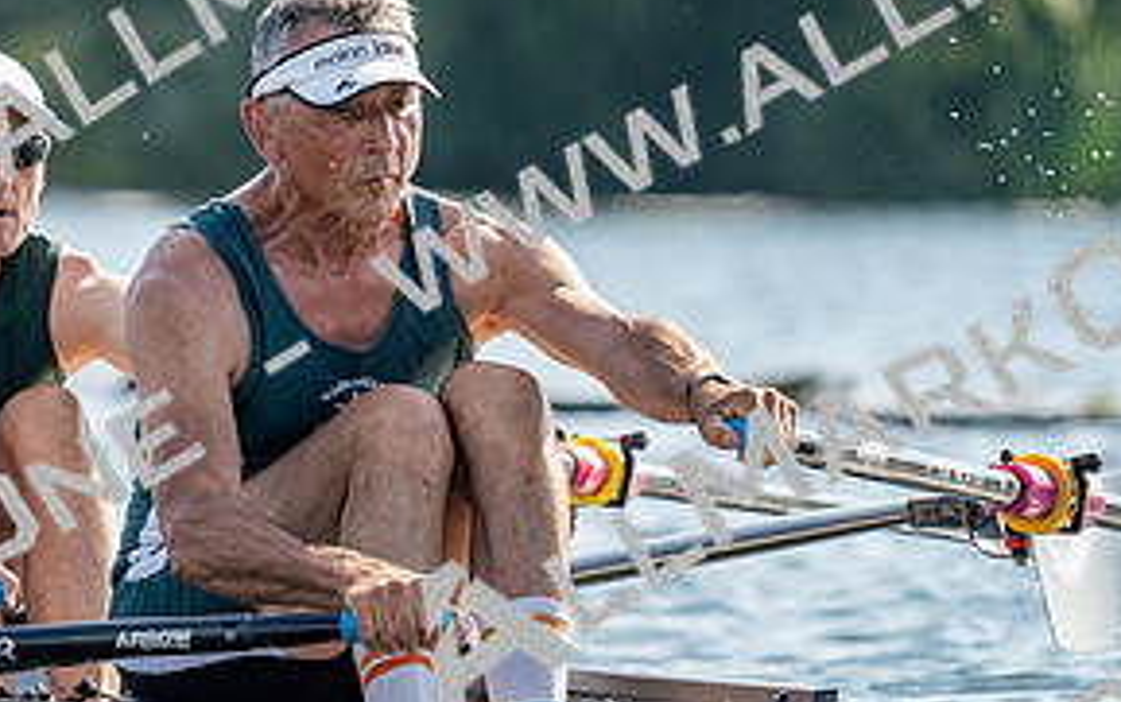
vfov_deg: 1.7
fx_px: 24058
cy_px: 378
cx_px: 89
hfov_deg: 2.7
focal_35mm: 787
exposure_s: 1/1600
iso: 400
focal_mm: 385
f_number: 6.3
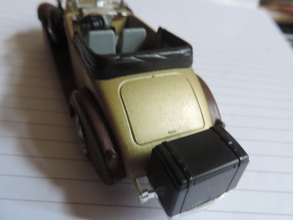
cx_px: 154
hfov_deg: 63.4
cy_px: 115
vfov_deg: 49.7
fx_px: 237
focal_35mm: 28
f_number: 3
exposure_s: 1/25
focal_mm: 4.3
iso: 400
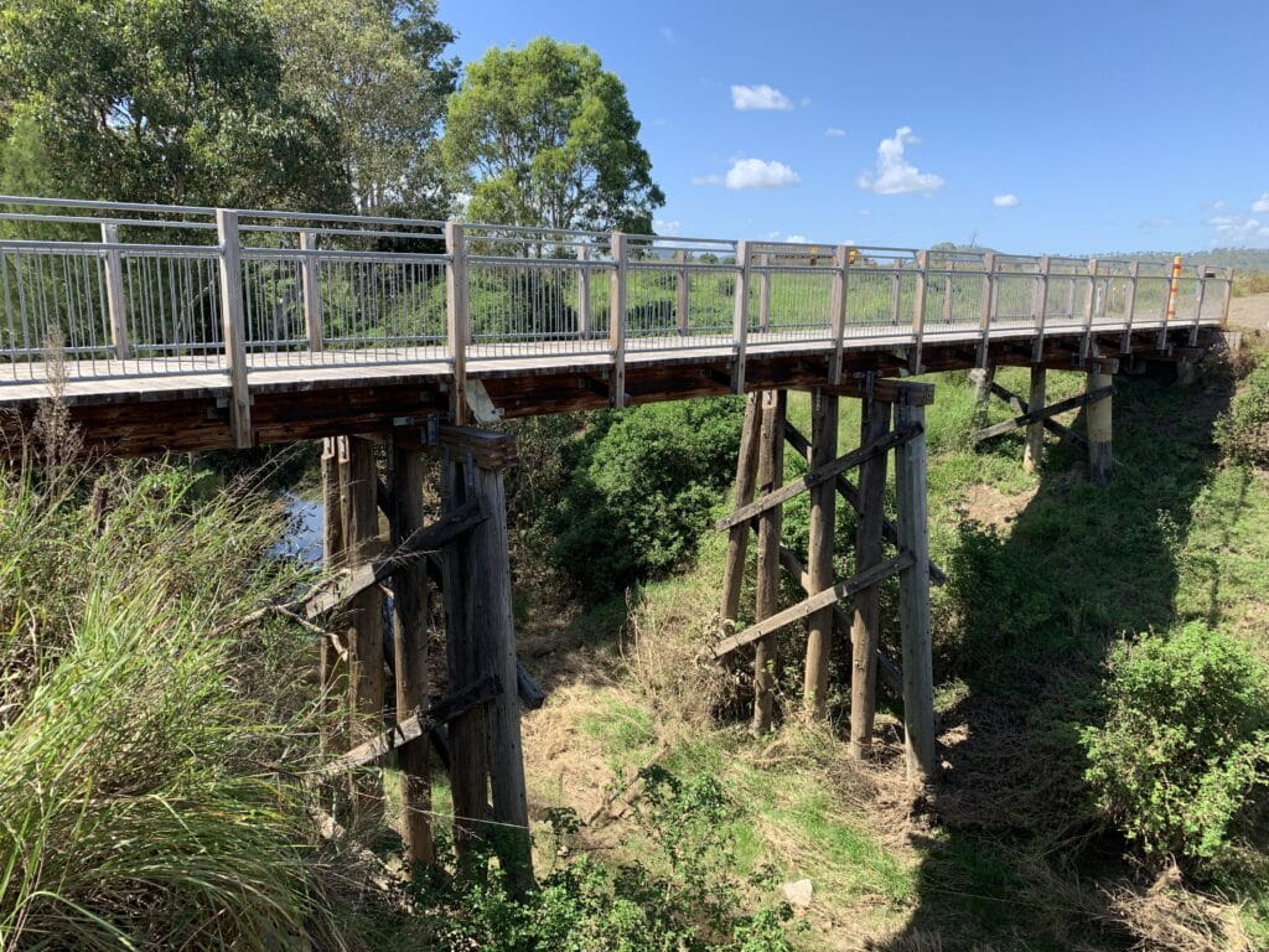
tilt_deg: -12.0
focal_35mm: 26
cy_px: 476
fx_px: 953
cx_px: 634
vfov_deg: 53.1
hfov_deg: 67.3
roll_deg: -1.0
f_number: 1.8
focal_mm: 4.25
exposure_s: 1/972
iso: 25
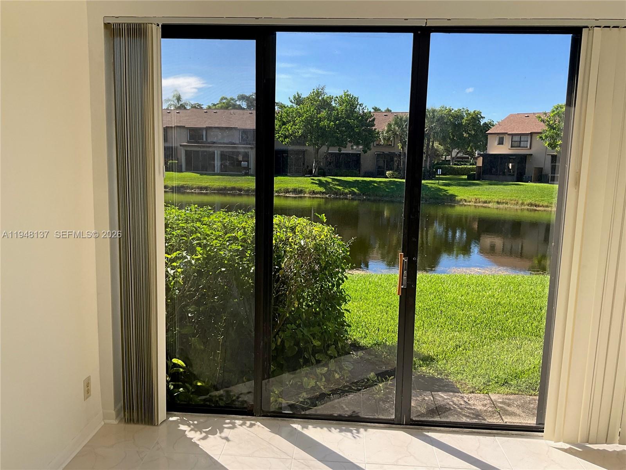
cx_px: 313
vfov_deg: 48.2
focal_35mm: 29
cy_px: 235
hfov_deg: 61.7
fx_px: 524
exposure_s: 1/657
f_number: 1.8
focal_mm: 3
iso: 25
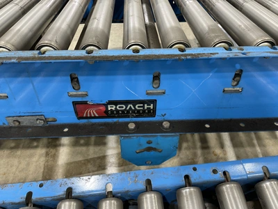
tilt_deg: -50.5
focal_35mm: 26
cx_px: 139
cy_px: 104
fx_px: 209
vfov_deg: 53.1
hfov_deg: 67.3
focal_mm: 4.2
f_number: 1.6
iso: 64
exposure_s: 1/60
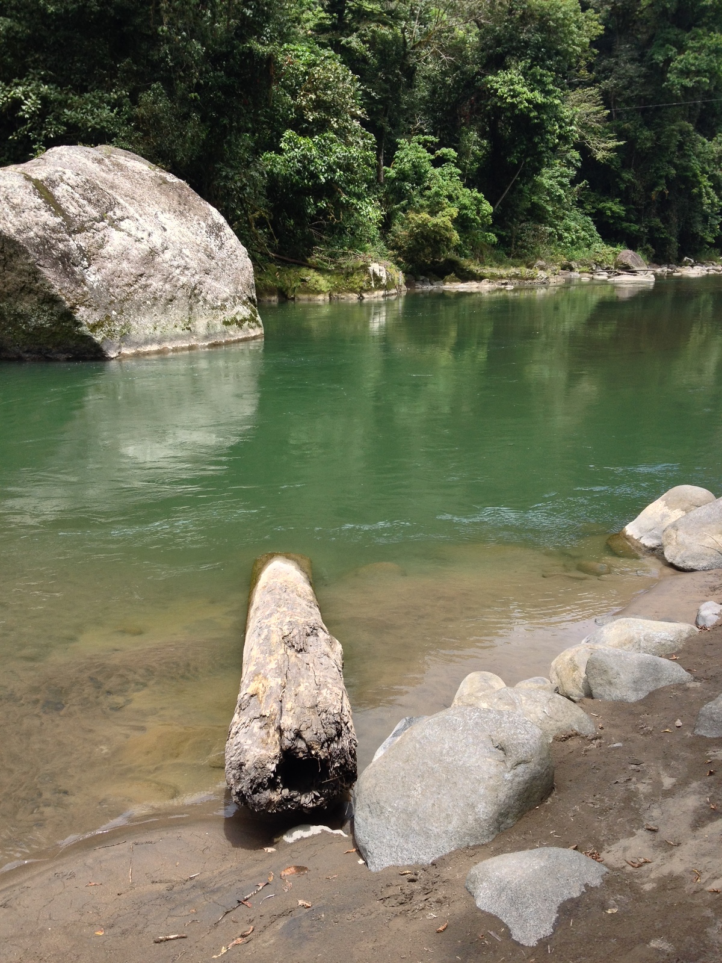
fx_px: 973
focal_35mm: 35
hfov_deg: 40.7
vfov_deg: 52.6
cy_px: 482
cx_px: 361
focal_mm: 4.28
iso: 50
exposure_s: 1/657
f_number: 2.4
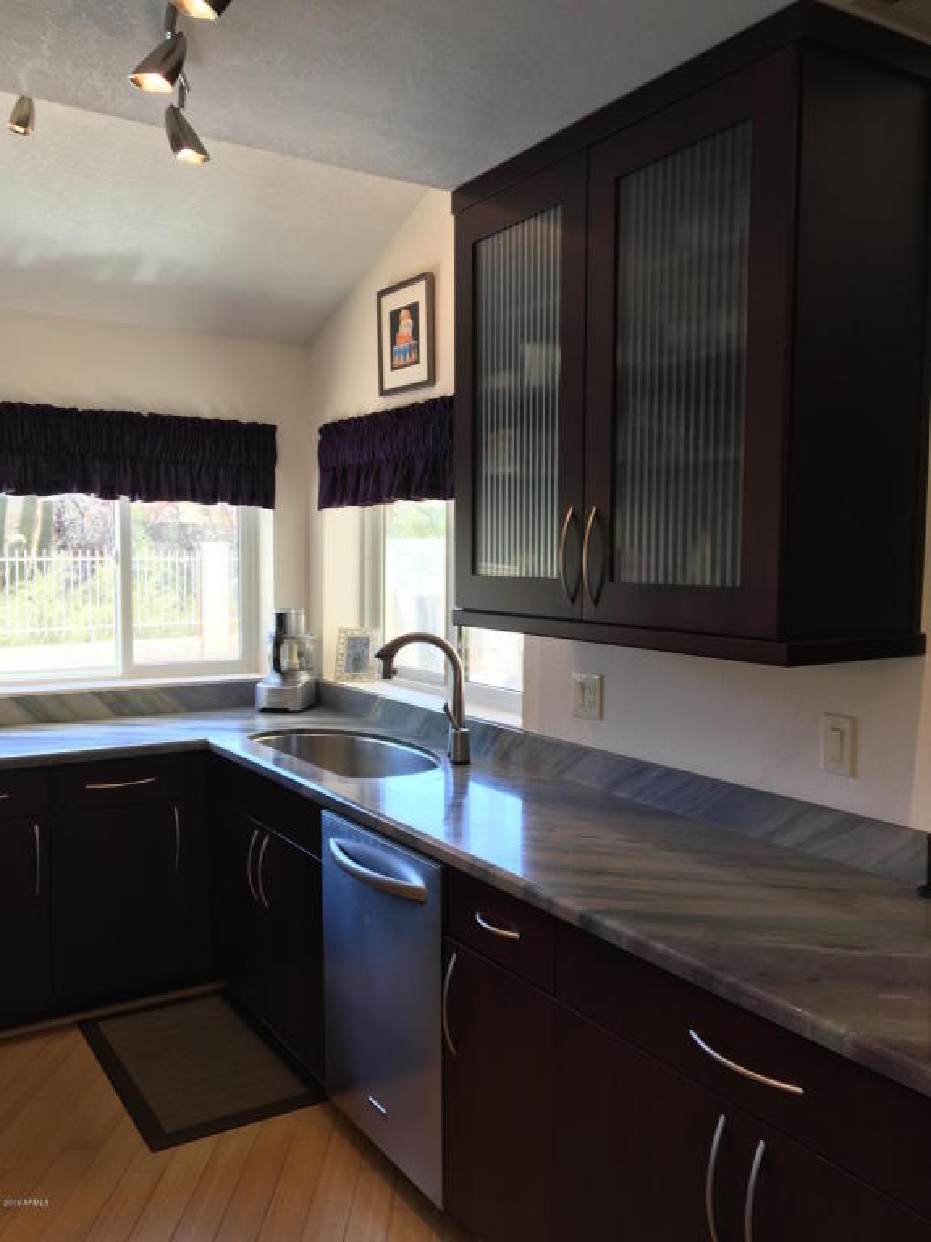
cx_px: 466
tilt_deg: -3.7
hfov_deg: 48.2
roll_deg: -0.5
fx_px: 1040
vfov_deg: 61.7
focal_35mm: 29
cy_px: 621
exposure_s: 1/60
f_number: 2.2
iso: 25
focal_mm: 4.15
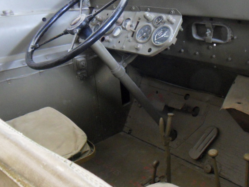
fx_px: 288
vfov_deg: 35.9
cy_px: 75
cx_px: 152
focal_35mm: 40
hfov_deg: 46.4
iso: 400
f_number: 3.3
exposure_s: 1/10
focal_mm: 4.3
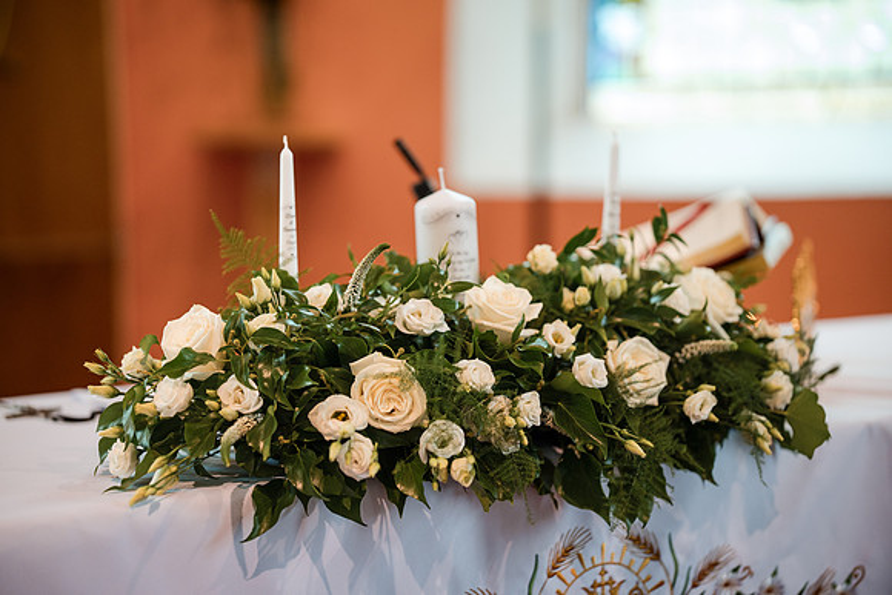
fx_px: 2107
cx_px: 446
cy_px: 298
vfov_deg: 16.1
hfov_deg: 23.9
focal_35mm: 85
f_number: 1.4
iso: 1250
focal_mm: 85
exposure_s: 1/500
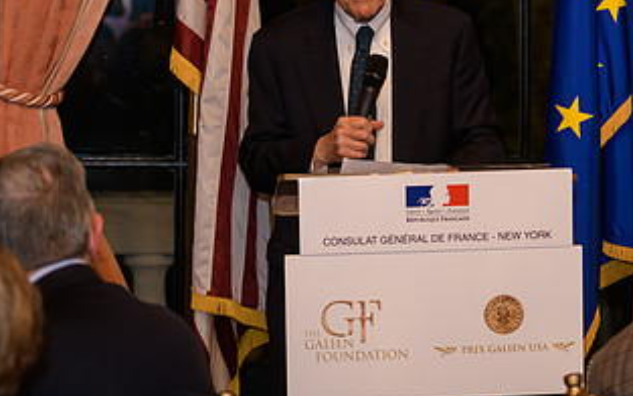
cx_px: 548
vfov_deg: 8.4
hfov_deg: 13.4
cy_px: 31
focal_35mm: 155
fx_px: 2675
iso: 1250
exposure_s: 1/100
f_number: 3.2
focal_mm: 82
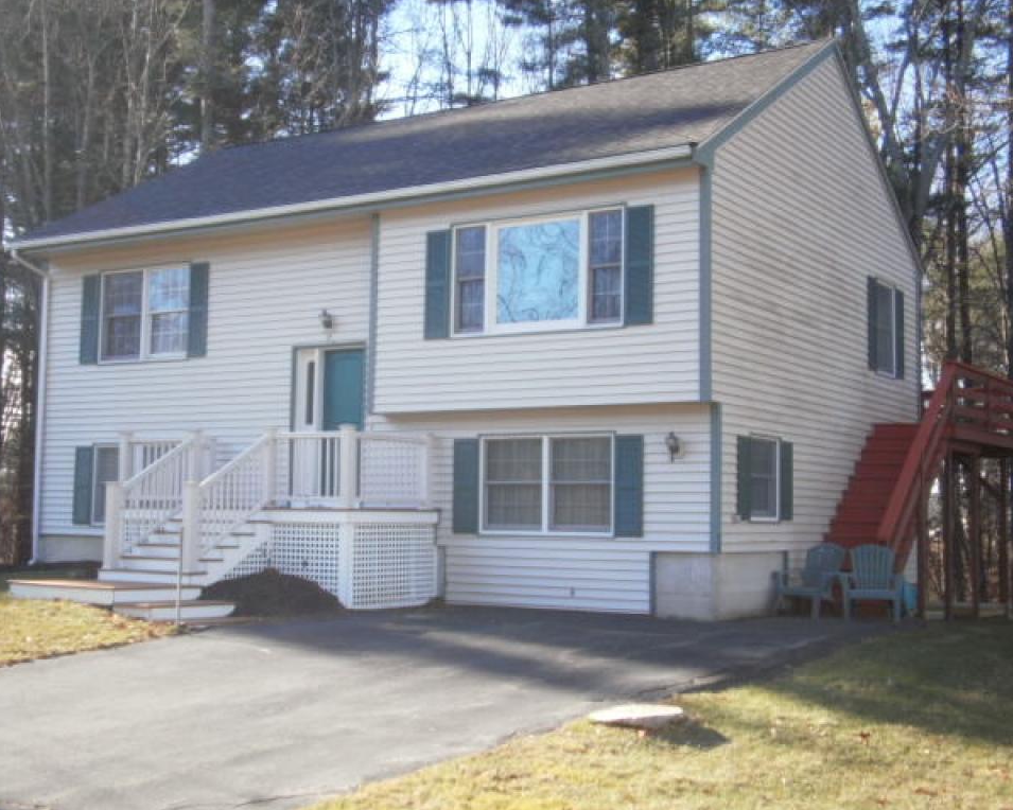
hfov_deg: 41.2
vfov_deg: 33.4
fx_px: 1349
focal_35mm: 45
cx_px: 522
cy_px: 405
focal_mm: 7.61
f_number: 3.4
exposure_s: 1/250
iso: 125
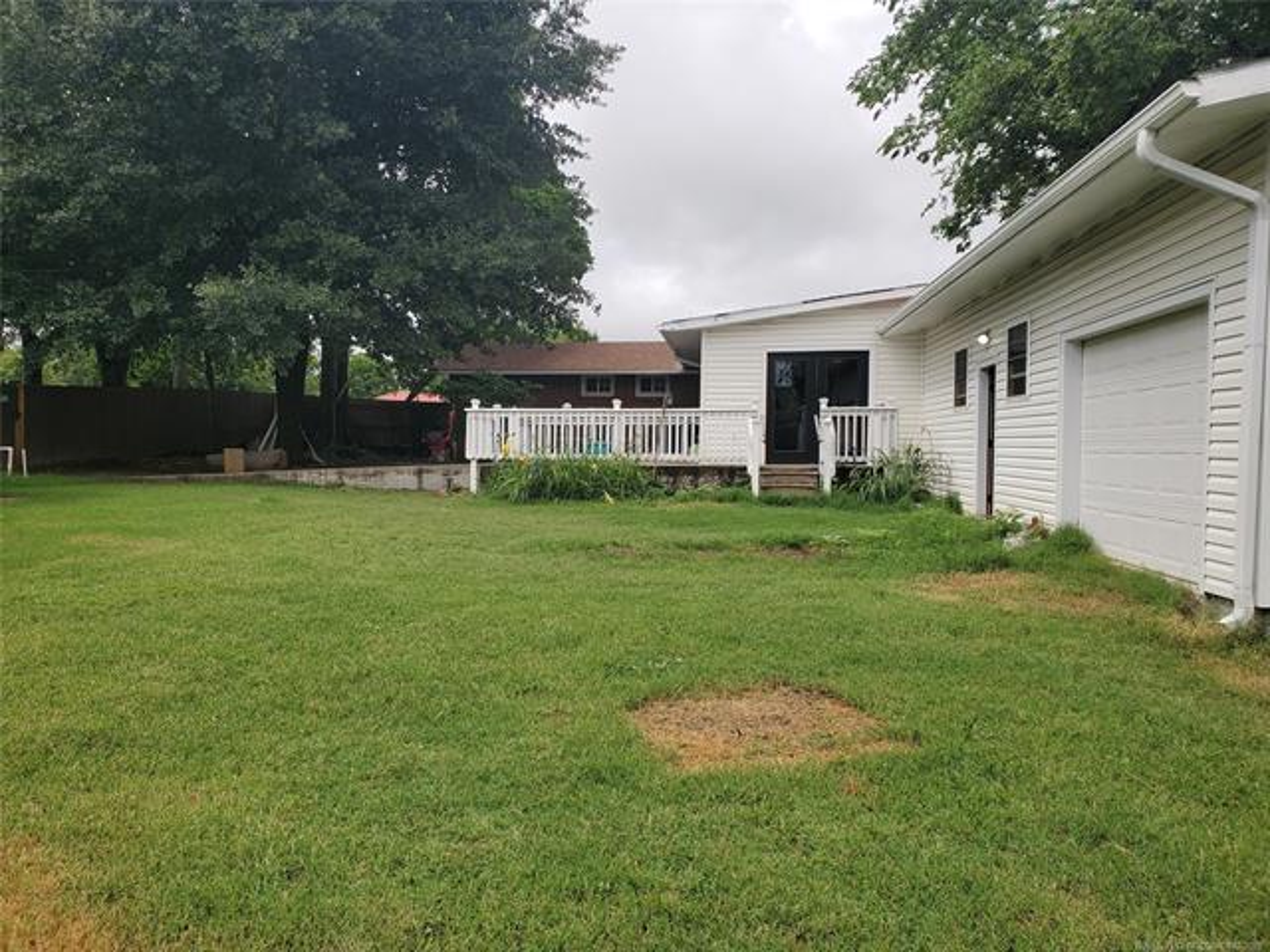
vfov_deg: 53.1
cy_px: 476
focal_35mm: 26
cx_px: 635
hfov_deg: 67.3
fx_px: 954
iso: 50
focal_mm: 4.3
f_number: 2.4
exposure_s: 1/1351
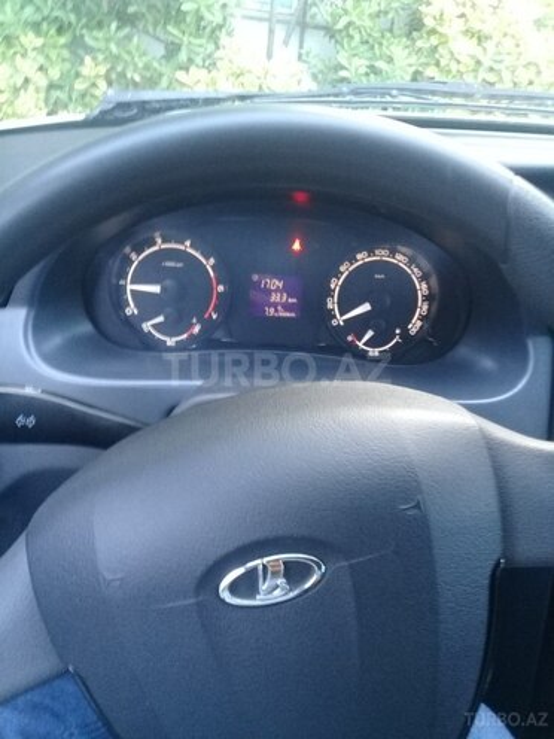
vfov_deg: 58.4
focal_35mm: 31
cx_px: 277
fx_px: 662
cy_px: 370
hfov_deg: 45.4
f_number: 2.2
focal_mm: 3.3
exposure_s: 1/25
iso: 160
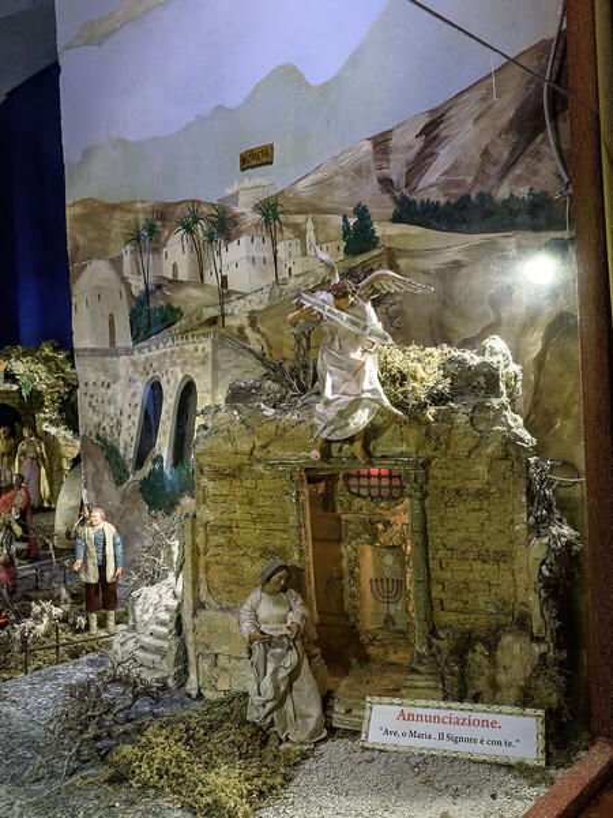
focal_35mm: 32
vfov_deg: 56.8
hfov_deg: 44.2
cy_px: 409
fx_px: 756
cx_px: 306
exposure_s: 1/30
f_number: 5.6
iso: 3200
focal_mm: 16
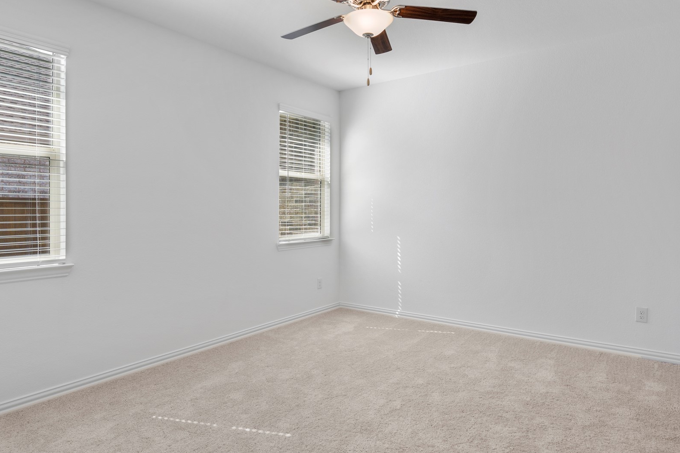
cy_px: 205
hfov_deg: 78.6
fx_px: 415
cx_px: 328
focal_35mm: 22
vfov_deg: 57.1
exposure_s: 1/6
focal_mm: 16
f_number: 7.1
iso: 500
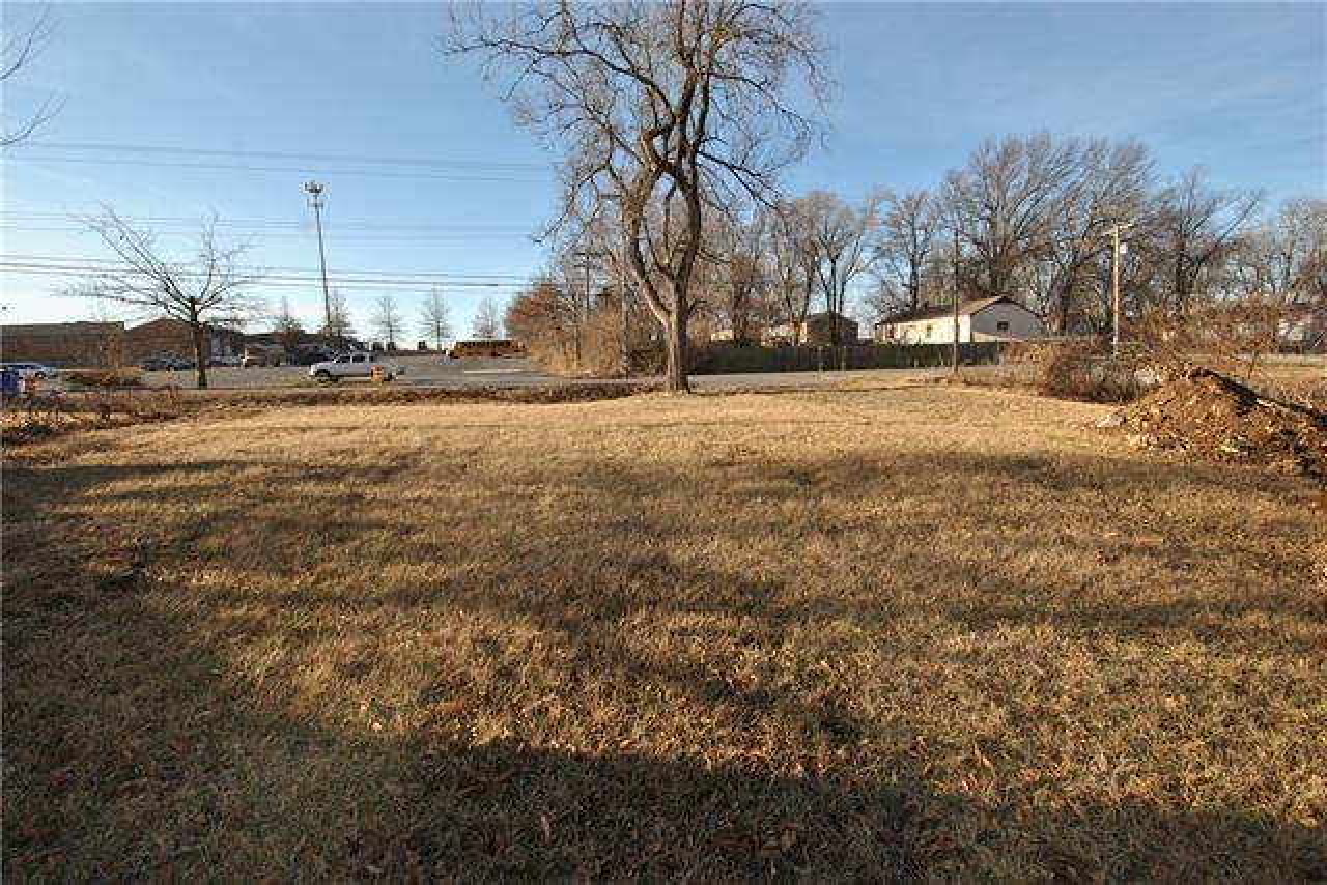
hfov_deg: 100.4
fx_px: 553
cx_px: 664
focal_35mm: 15
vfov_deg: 77.4
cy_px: 442
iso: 100
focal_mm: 10
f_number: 6.3
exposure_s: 1/200
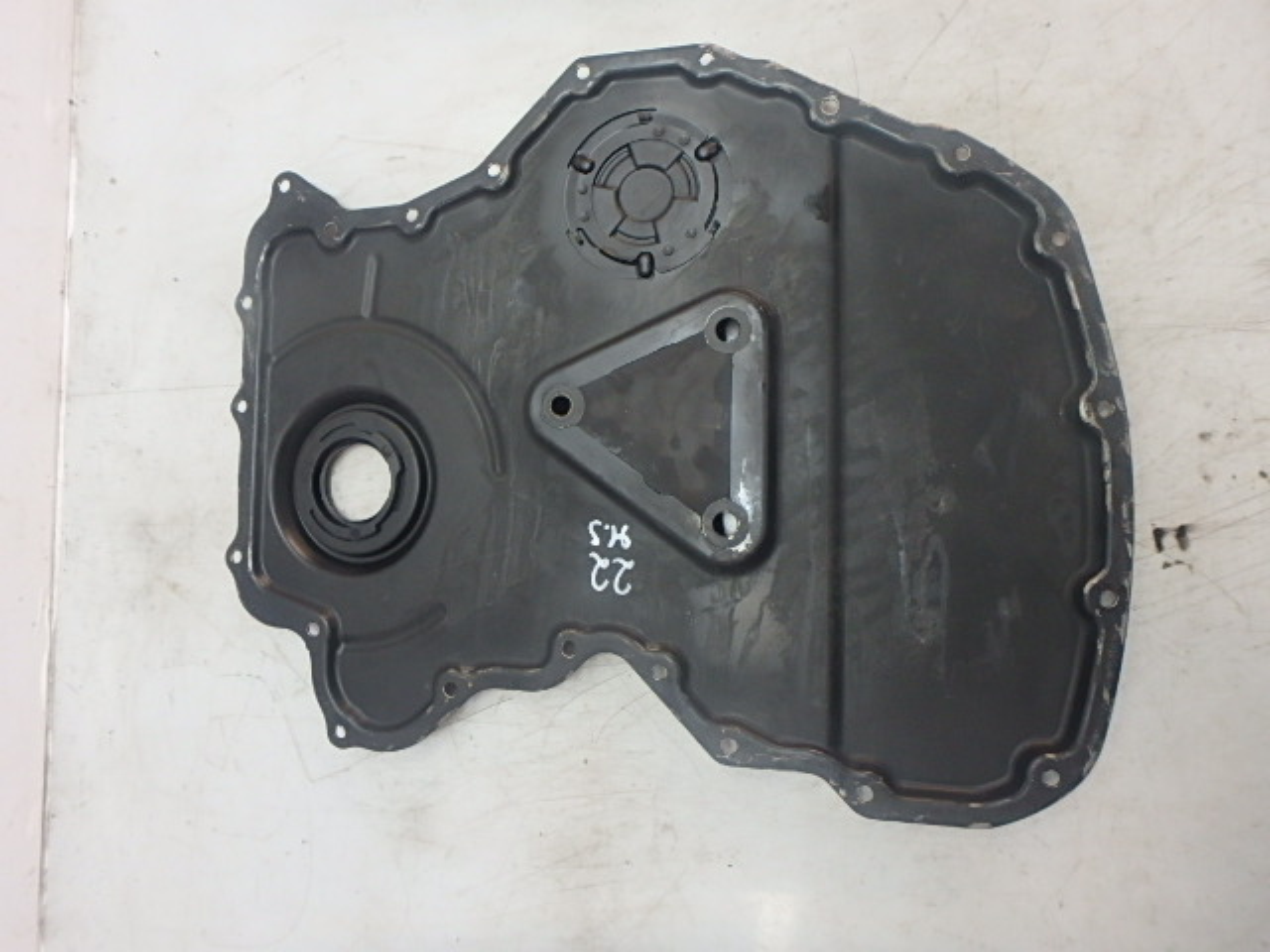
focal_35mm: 21
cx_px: 635
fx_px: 770
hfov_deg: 79.0
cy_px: 476
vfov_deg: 63.4
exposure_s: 1/30
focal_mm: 3.7
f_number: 3.5
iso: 250
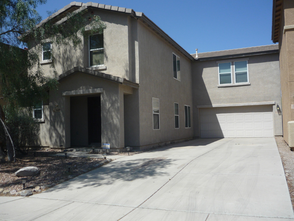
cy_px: 110
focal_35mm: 33
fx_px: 280
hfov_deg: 55.4
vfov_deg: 42.9
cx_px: 147
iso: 100
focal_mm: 5.5
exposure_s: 1/200
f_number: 8
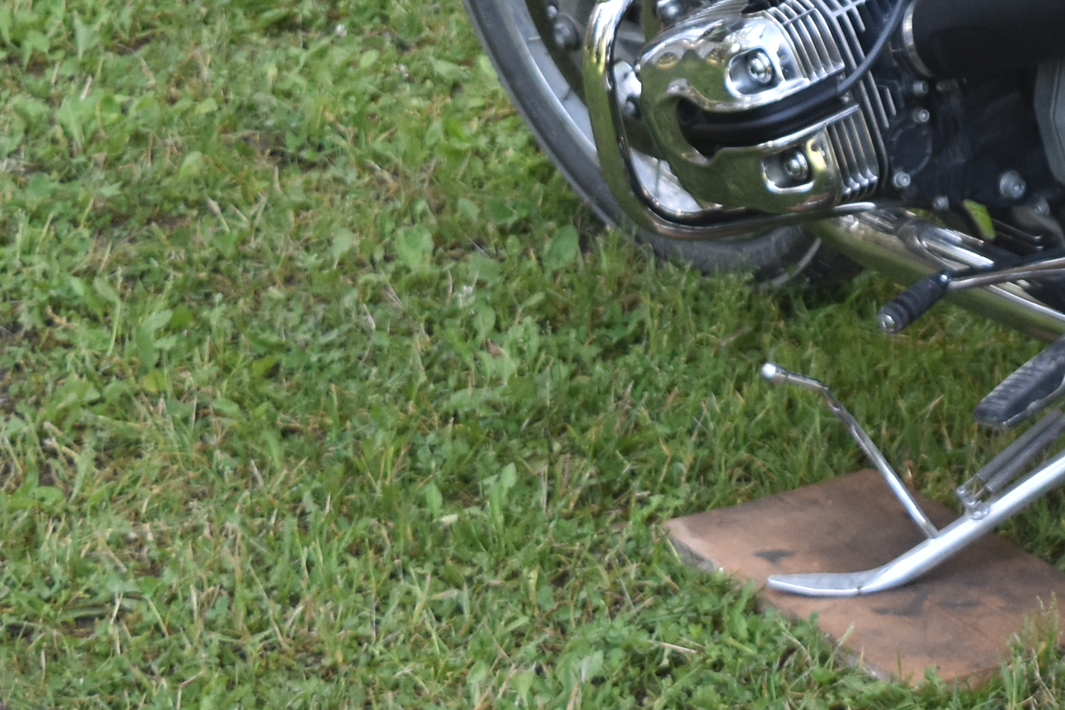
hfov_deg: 13.4
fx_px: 4378
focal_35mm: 148
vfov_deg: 9.2
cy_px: -146
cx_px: 1395
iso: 500
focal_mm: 28
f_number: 5.6
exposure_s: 1/250
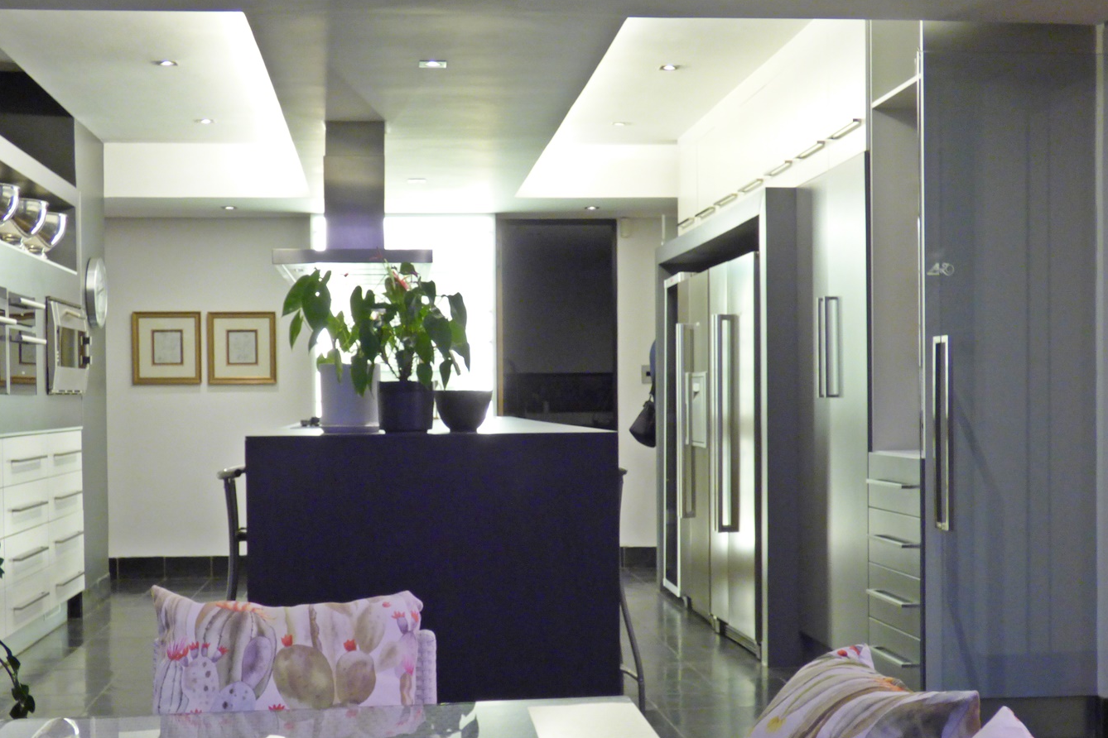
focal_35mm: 51
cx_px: 502
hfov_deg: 38.8
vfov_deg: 26.4
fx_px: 1570
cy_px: 436
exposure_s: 1/8
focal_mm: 7.37
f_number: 3.6
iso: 250
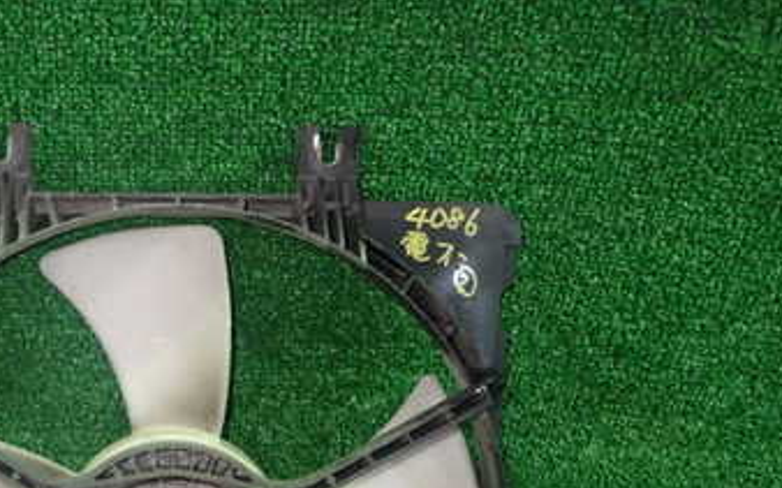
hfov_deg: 40.9
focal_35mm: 47
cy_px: 518
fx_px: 1001
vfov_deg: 25.6
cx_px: 160
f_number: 2
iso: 800
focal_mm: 4.5
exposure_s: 1/25
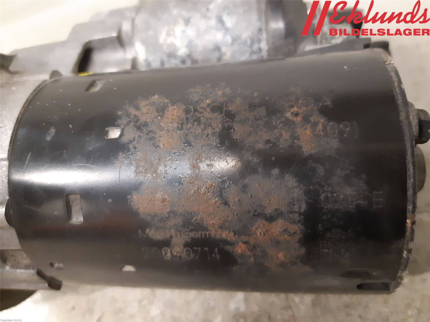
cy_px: 161
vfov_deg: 53.1
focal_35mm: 26
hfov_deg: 67.3
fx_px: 323
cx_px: 215
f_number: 1.7
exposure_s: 1/25
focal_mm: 3.93
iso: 400
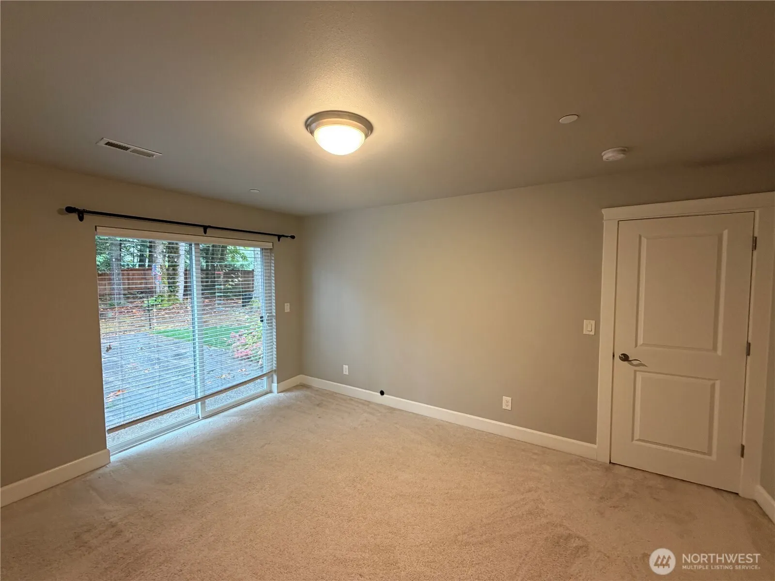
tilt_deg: -2.3
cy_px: 290
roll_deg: +0.6
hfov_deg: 102.1
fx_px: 313
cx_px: 388
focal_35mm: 14
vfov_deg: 85.7
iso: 250
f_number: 2.2
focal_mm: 2.22
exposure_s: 1/60
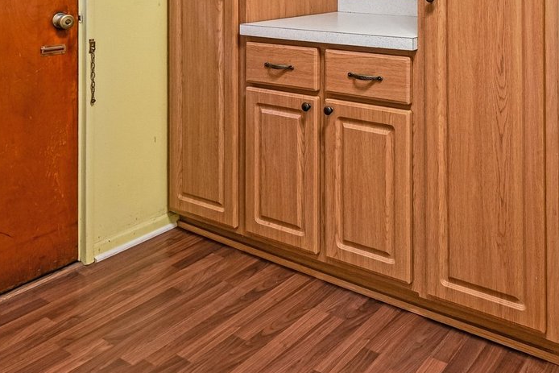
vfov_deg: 33.6
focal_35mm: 35
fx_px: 544
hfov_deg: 52.0
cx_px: 422
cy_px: -24
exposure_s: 1/5
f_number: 8
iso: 400
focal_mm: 10
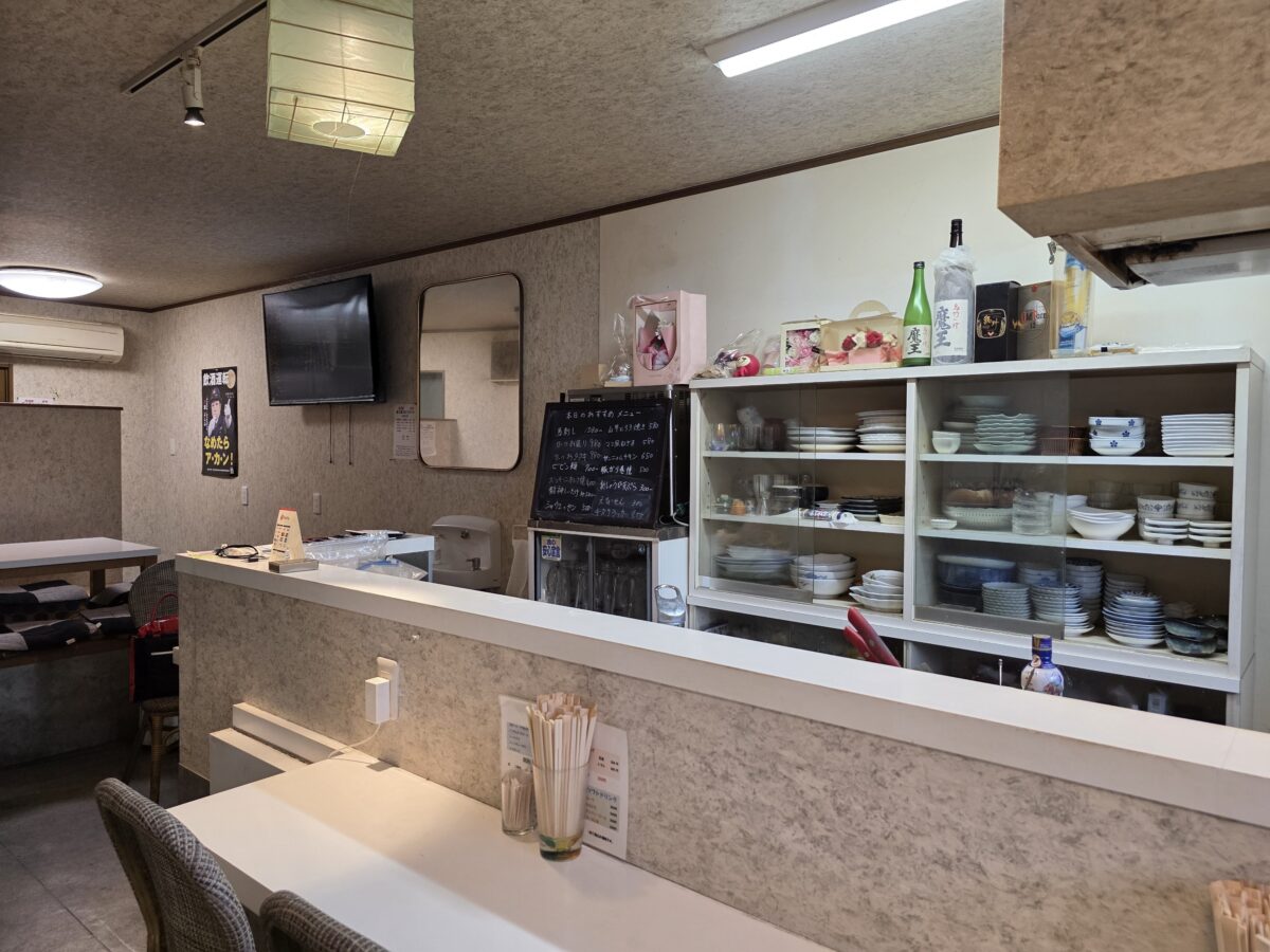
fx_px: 844
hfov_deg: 73.9
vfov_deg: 58.9
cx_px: 635
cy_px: 476
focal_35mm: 23
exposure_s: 1/120
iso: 125
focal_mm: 6.3
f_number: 1.7
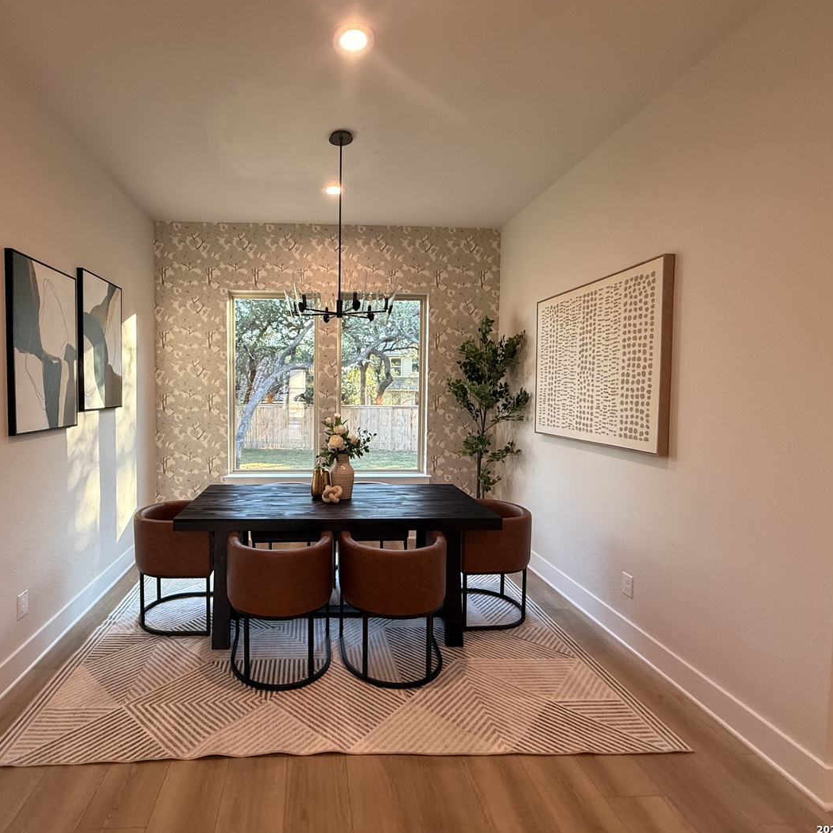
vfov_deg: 84.0
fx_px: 463
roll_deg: -1.5
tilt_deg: +0.6
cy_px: 407
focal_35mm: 17
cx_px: 328
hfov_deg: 82.8
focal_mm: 2.22
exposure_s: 1/120
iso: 200
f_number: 2.2
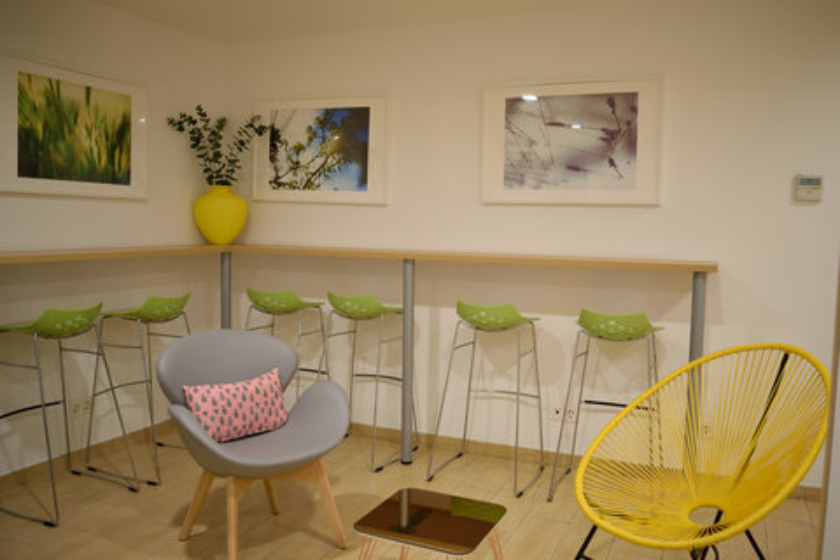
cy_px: 280
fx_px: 700
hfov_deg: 61.9
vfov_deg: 43.6
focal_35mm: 30
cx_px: 420
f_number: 3.5
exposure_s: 1/50
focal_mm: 20
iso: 800
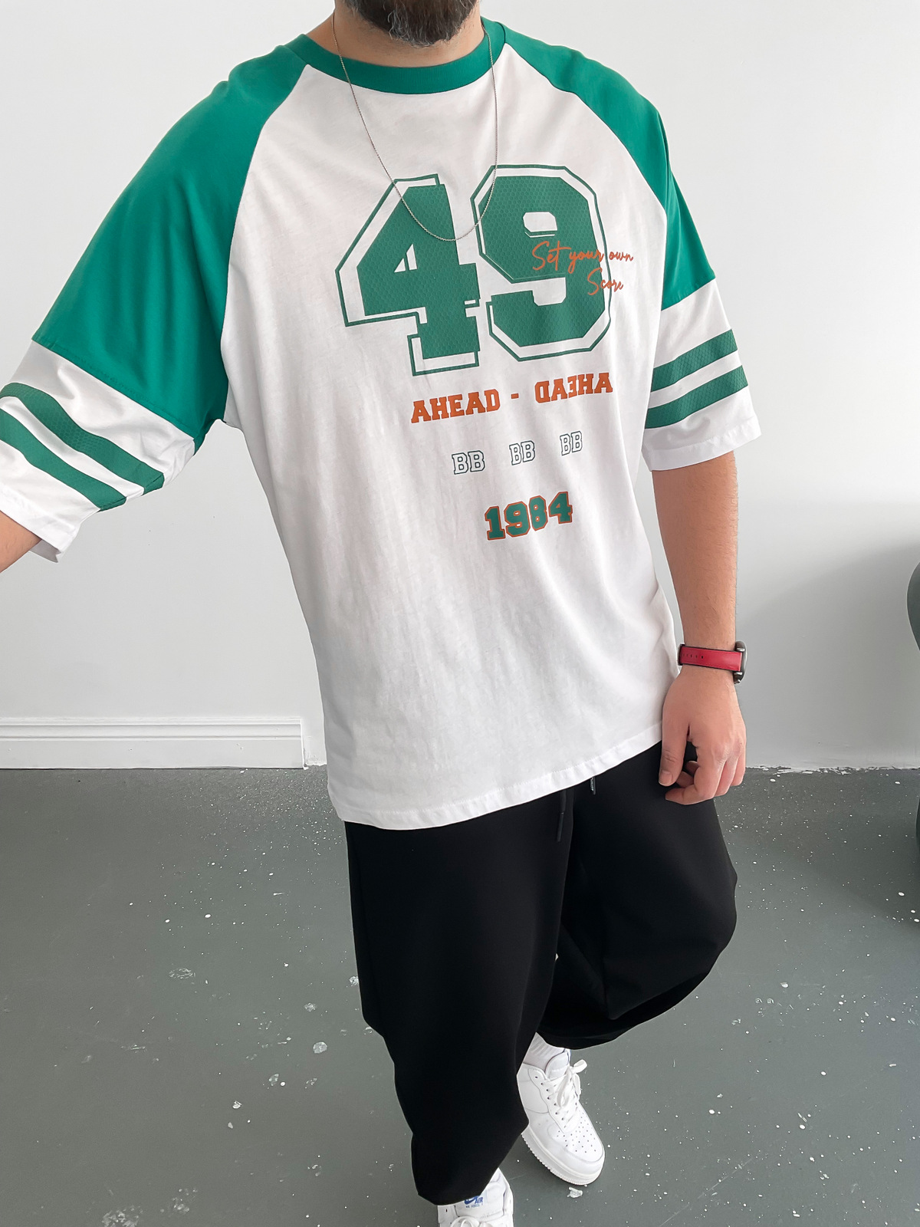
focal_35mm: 29
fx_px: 1028
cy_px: 614
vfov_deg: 61.7
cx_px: 460
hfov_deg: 48.2
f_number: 1.8
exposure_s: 1/120
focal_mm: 3
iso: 25
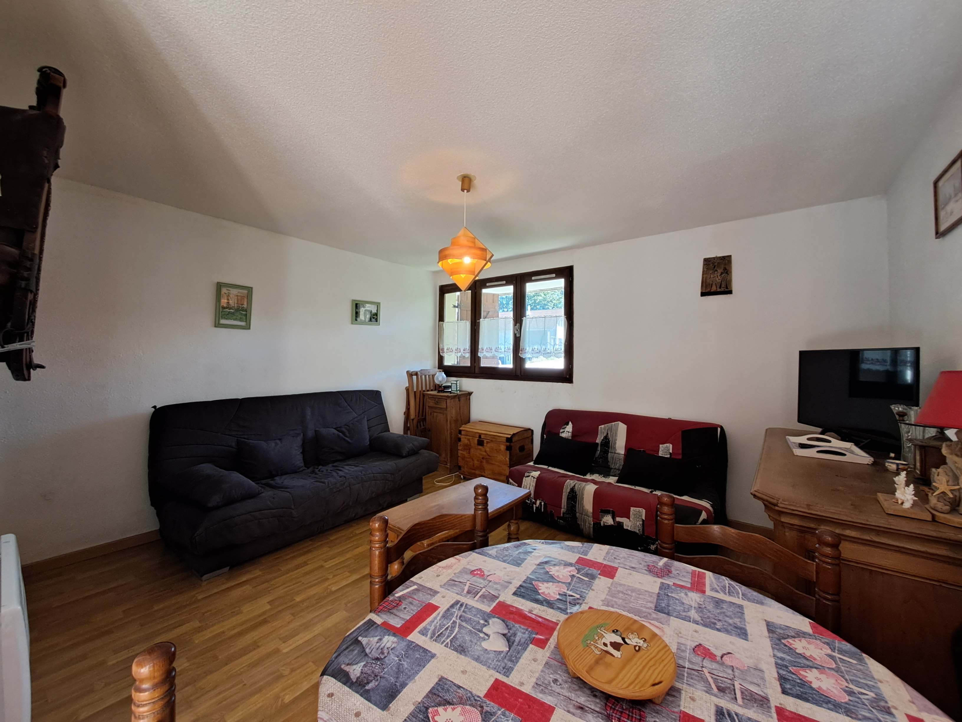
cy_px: 361
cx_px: 481
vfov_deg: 89.9
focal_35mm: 13
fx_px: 361
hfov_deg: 106.2
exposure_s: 1/50
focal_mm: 1.42
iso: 125
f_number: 2.2
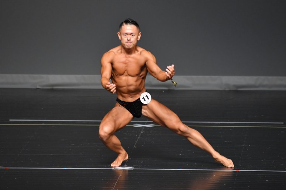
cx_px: 143
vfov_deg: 3.1
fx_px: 3573
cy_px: 95
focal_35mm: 450
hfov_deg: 4.6
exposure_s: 1/400
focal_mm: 300
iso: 2500
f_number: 5.6
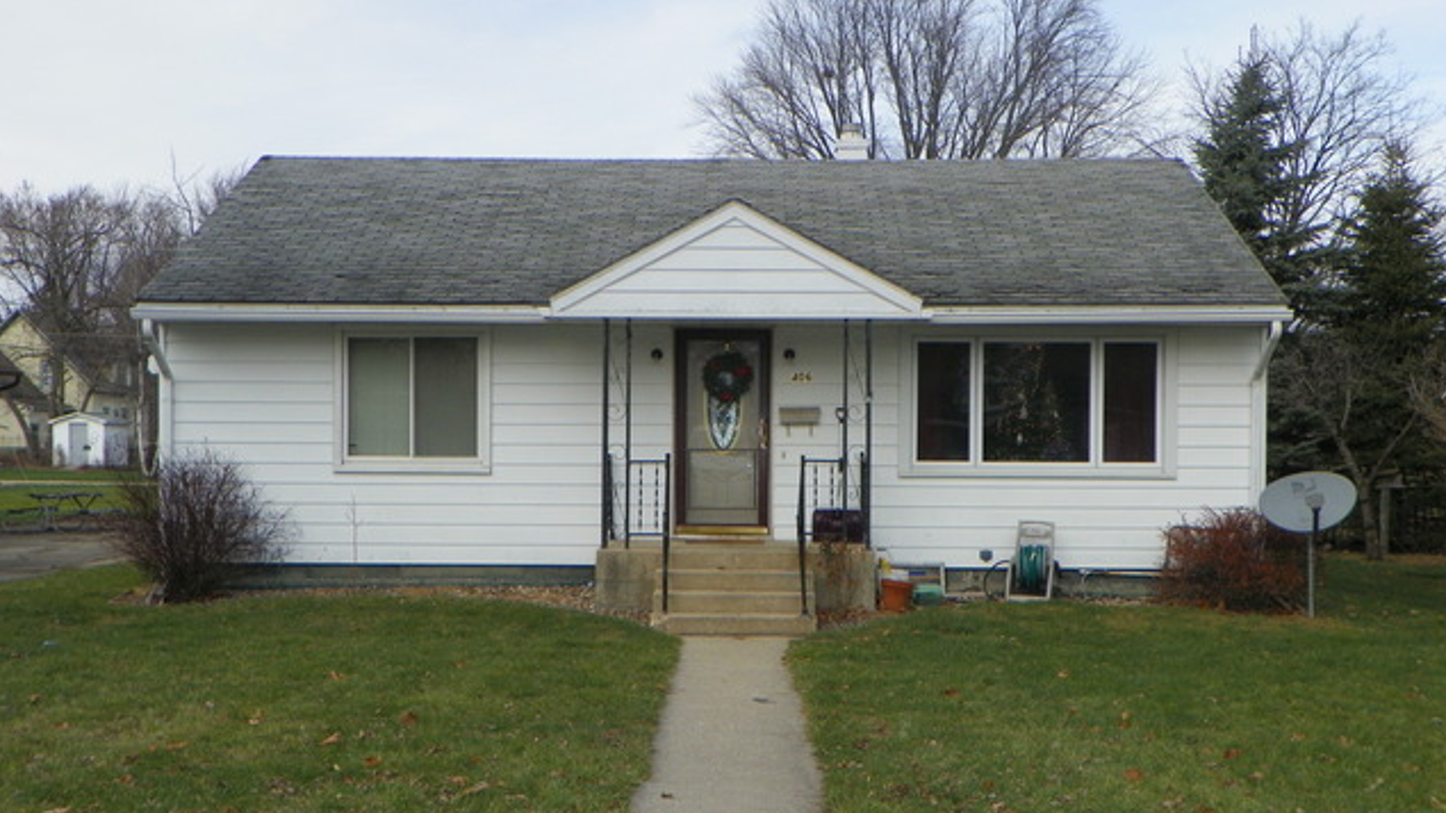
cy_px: 465
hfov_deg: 45.5
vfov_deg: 26.5
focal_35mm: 45
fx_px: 1725
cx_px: 722
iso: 64
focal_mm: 7.3
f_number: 4
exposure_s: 1/320
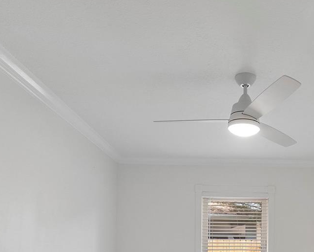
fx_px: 325
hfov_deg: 49.8
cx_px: 229
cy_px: 255
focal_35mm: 35
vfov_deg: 37.5
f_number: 7.1
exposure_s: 1/60
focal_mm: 10
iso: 250
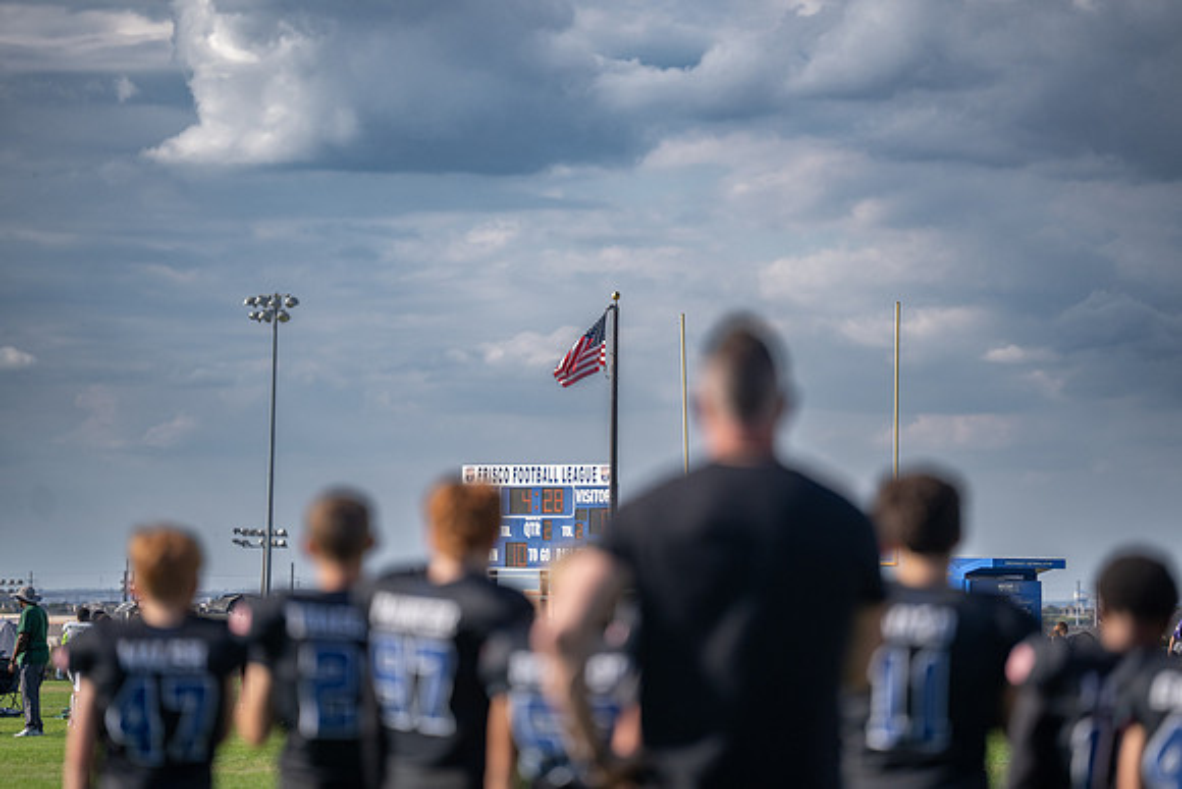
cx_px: 603
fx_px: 6345
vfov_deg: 7.1
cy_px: 394
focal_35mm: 193
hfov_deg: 10.6
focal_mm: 185
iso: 250
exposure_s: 1/5000
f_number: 2.8
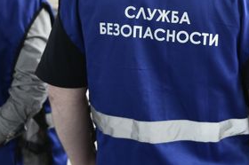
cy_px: -15
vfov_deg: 15.6
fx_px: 587
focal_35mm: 85
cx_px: 207
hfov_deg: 23.5
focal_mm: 34
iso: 200
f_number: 2.8
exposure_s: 1/200
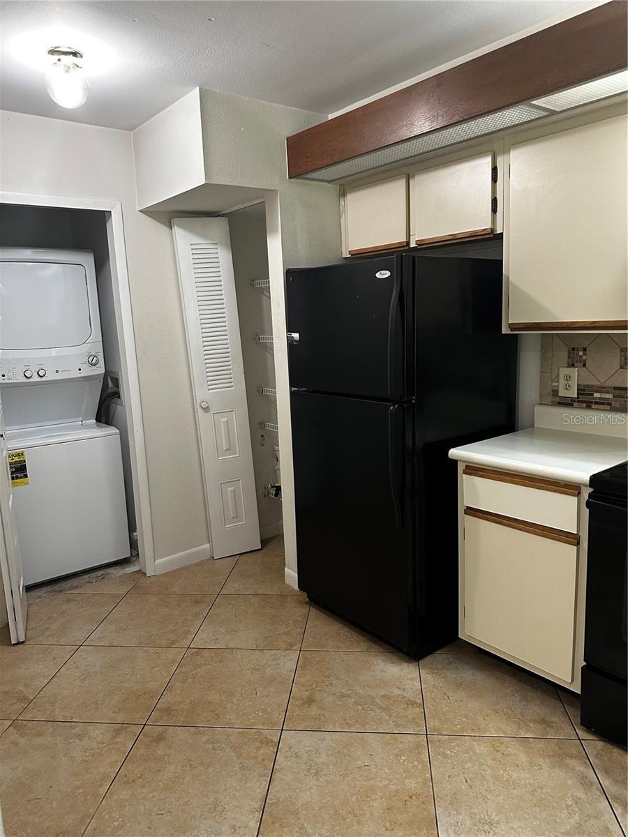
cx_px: 314
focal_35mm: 24
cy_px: 418
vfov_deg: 71.6
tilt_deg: -9.6
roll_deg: +1.5
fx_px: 581
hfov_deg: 56.8
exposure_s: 1/60
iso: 320
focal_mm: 6.86
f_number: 1.78
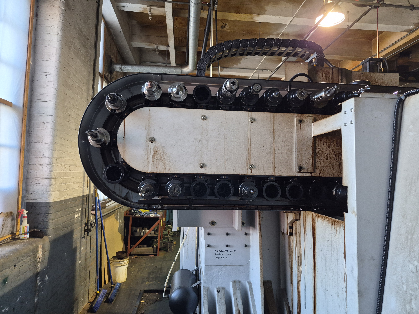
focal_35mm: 23
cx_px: 210
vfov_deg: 58.9
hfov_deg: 73.9
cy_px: 157
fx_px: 278
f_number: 1.8
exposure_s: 1/120
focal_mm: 5.4
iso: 400
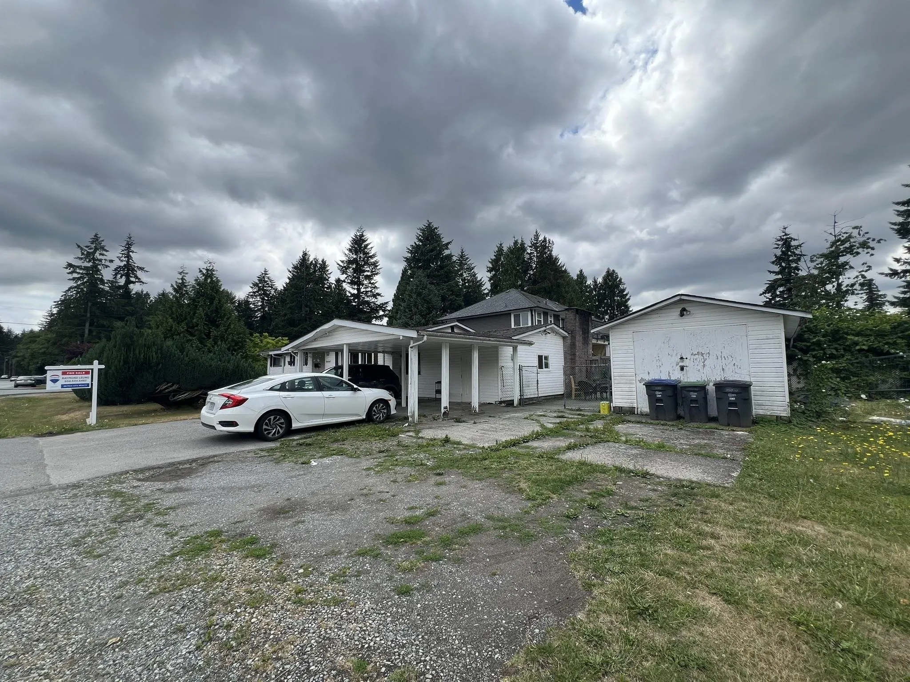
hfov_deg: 106.2
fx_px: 342
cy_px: 341
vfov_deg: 89.9
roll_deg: +0.9
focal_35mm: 13
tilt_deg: +4.5
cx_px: 455
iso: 32
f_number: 1.8
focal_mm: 1.57
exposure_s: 1/1429
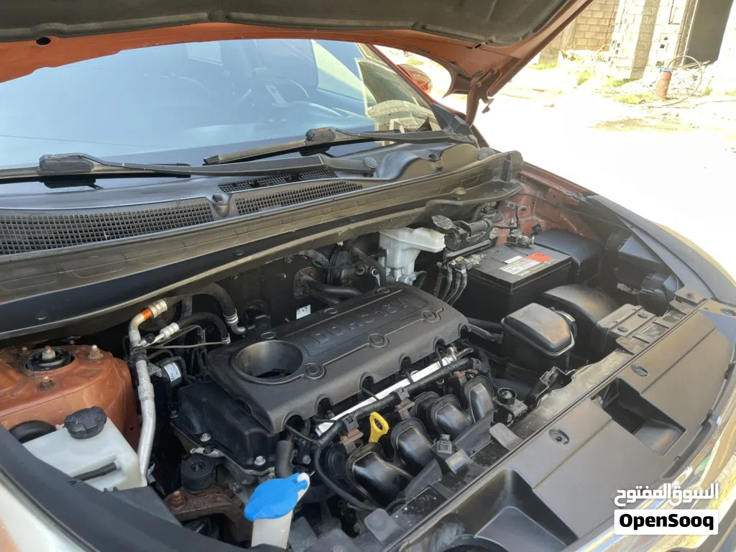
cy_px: 276
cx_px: 368
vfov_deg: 54.9
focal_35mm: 25
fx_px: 532
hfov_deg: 69.4
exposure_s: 1/177
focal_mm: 5.1
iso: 32
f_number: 1.6
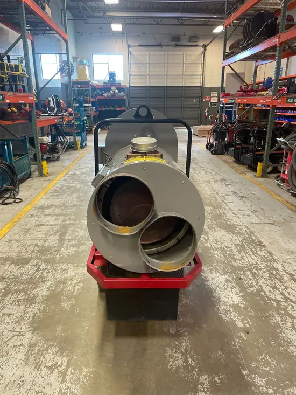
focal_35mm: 26
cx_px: 148
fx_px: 296
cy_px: 198
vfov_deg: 67.3
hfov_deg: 53.1
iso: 80
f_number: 1.6
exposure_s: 1/60
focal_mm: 4.2
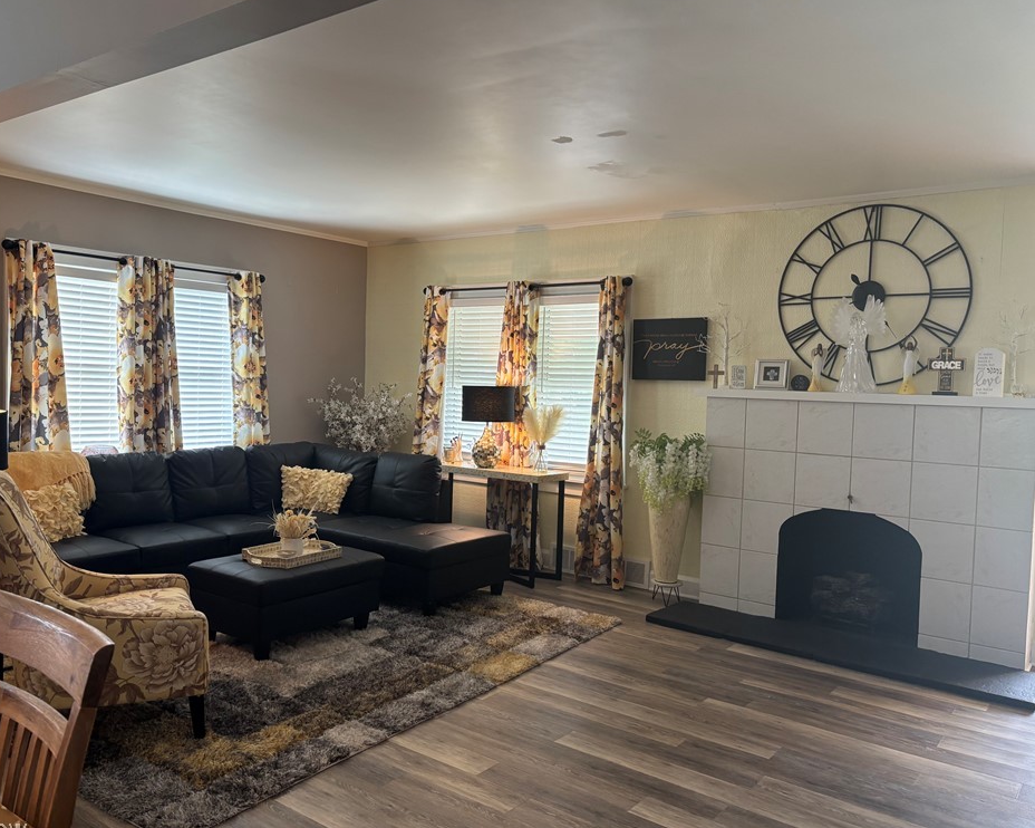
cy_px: 418
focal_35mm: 28
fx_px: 858
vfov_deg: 51.5
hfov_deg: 62.2
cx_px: 483
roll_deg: -2.0
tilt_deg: -2.8
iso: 160
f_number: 1.6
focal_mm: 5.96
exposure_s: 1/60
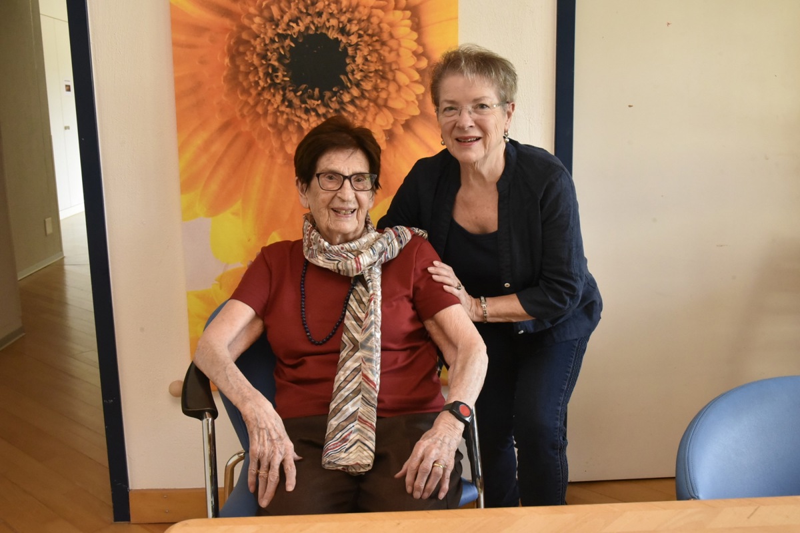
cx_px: 400
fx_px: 778
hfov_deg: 54.4
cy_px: 266
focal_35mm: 35
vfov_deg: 37.9
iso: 8000
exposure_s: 1/100
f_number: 13
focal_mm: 35
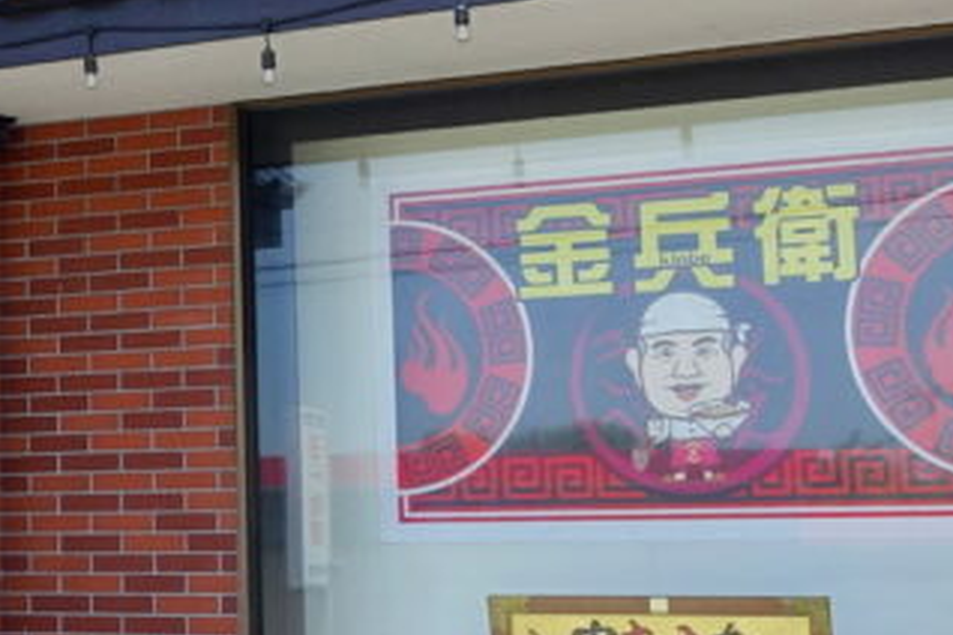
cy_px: 205
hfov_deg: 18.1
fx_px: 2673
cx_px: -465
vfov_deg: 13.5
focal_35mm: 101
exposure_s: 1/400
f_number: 4
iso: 125
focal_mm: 8.8
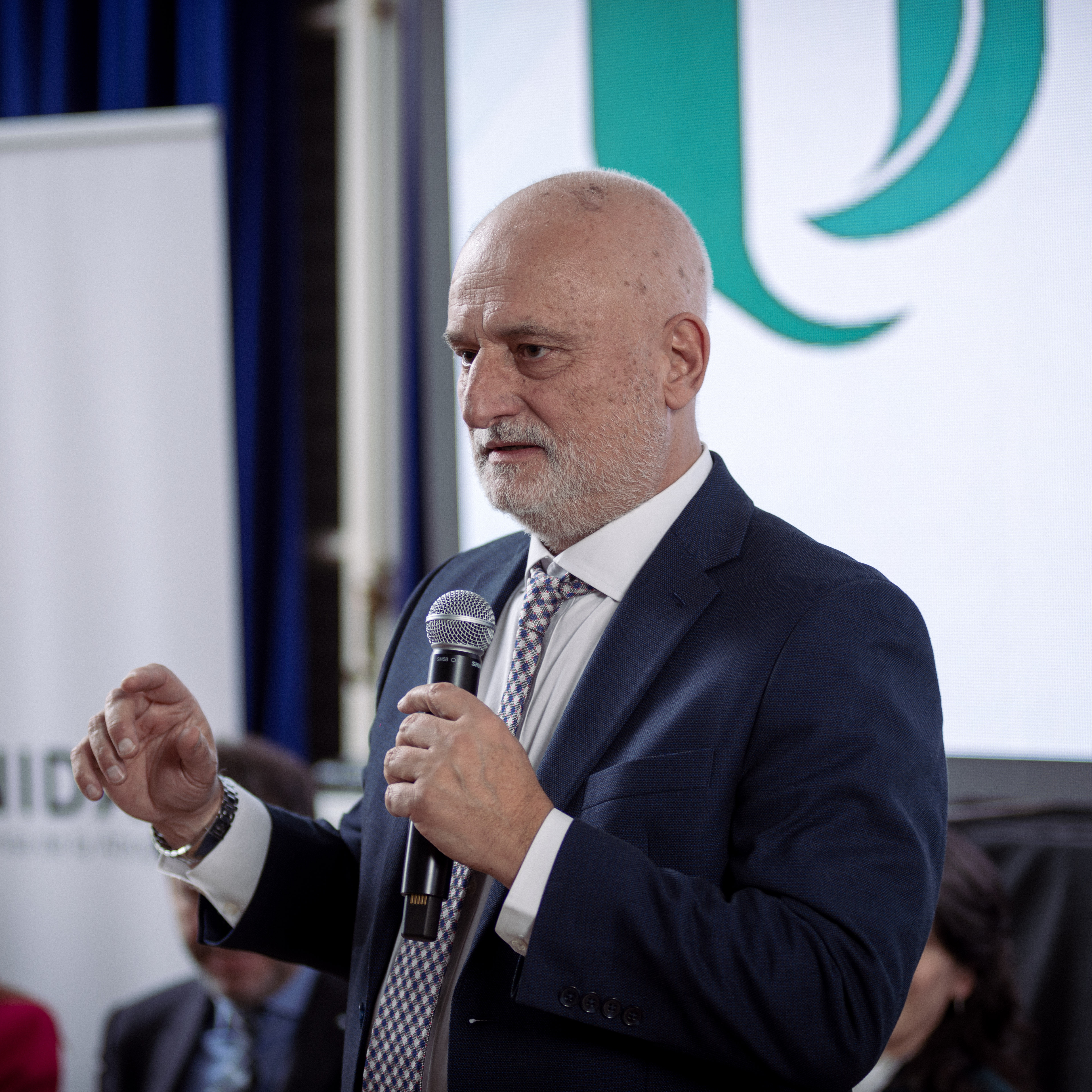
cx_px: 530
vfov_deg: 13.6
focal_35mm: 128
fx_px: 4568
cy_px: 547
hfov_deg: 13.6
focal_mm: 100
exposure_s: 1/160
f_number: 2.8
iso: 125
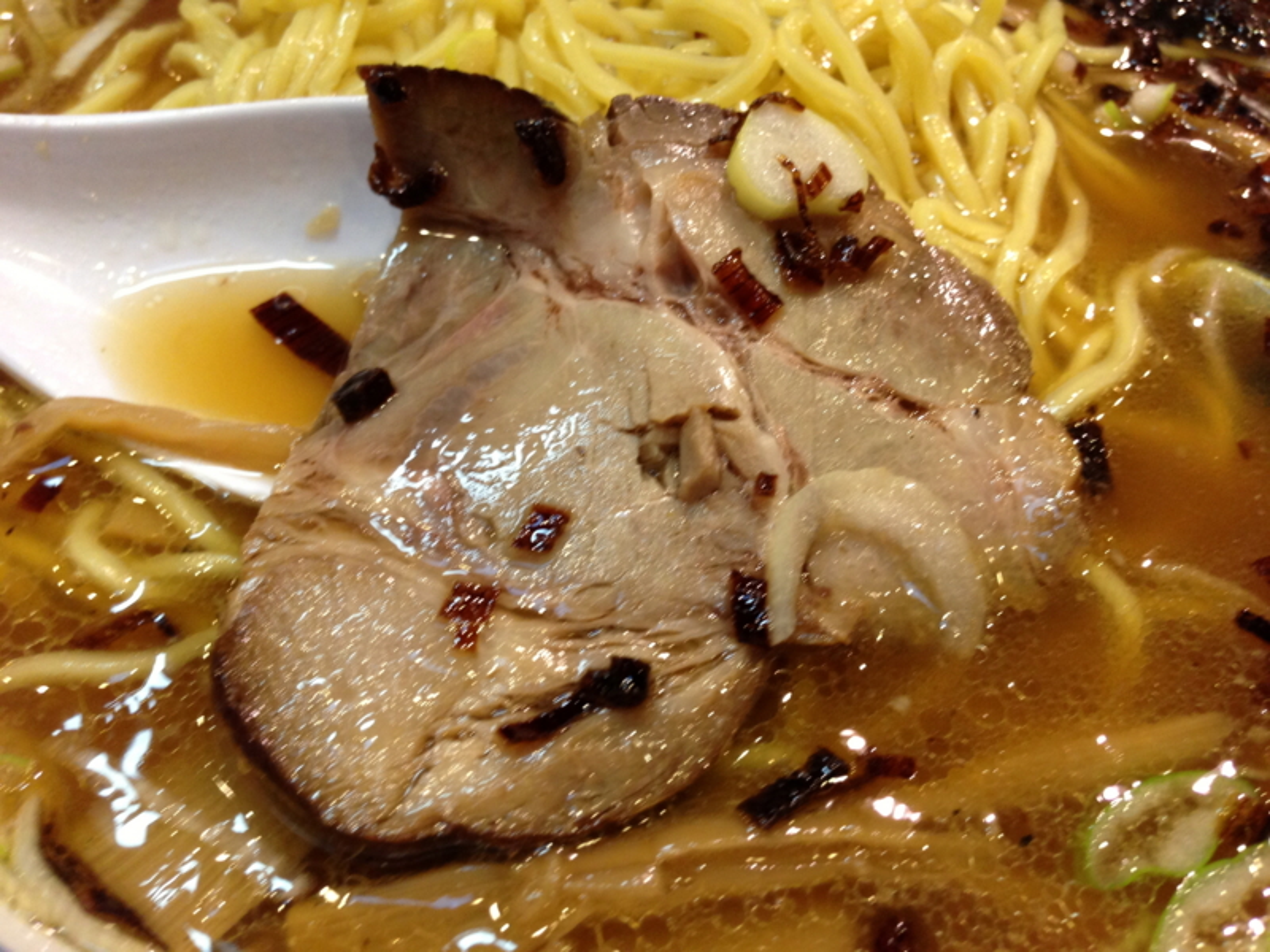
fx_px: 1211
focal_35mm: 33
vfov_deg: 42.9
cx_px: 635
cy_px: 476
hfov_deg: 55.4
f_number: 2.4
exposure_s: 1/20
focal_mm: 4.13
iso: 125
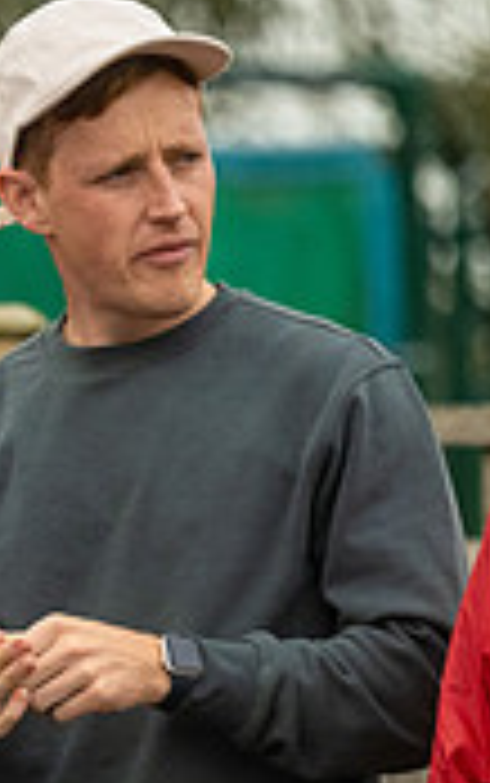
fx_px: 32637
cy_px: 508
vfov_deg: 1.4
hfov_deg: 0.9
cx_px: -791
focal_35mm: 1530
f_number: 4
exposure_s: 1/2000
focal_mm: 300
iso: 640
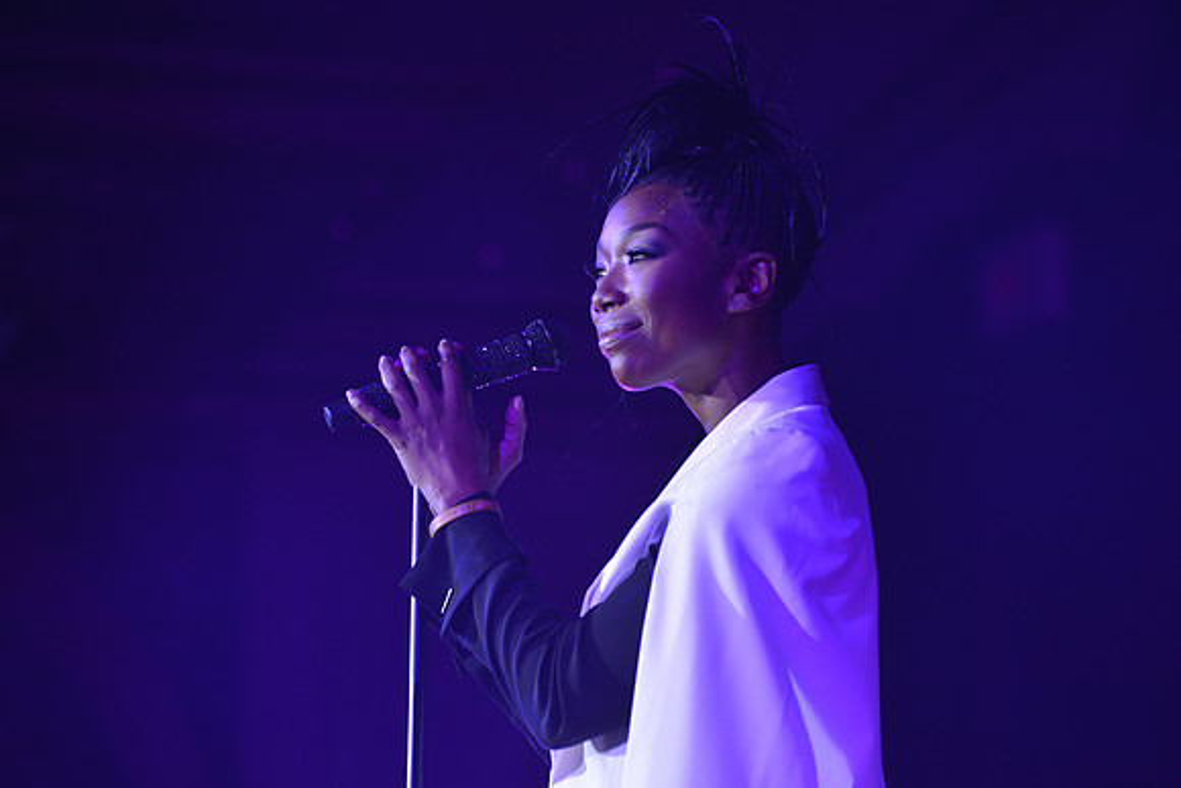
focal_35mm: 195
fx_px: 6398
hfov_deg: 10.5
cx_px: 590
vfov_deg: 7.0
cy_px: 394
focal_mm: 195
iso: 640
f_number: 7.1
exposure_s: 1/125
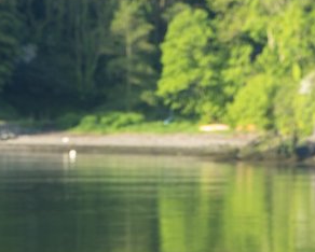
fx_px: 2024
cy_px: 780
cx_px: 201
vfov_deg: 6.5
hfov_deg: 8.9
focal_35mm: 217
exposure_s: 1/8
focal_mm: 27
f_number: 8
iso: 100
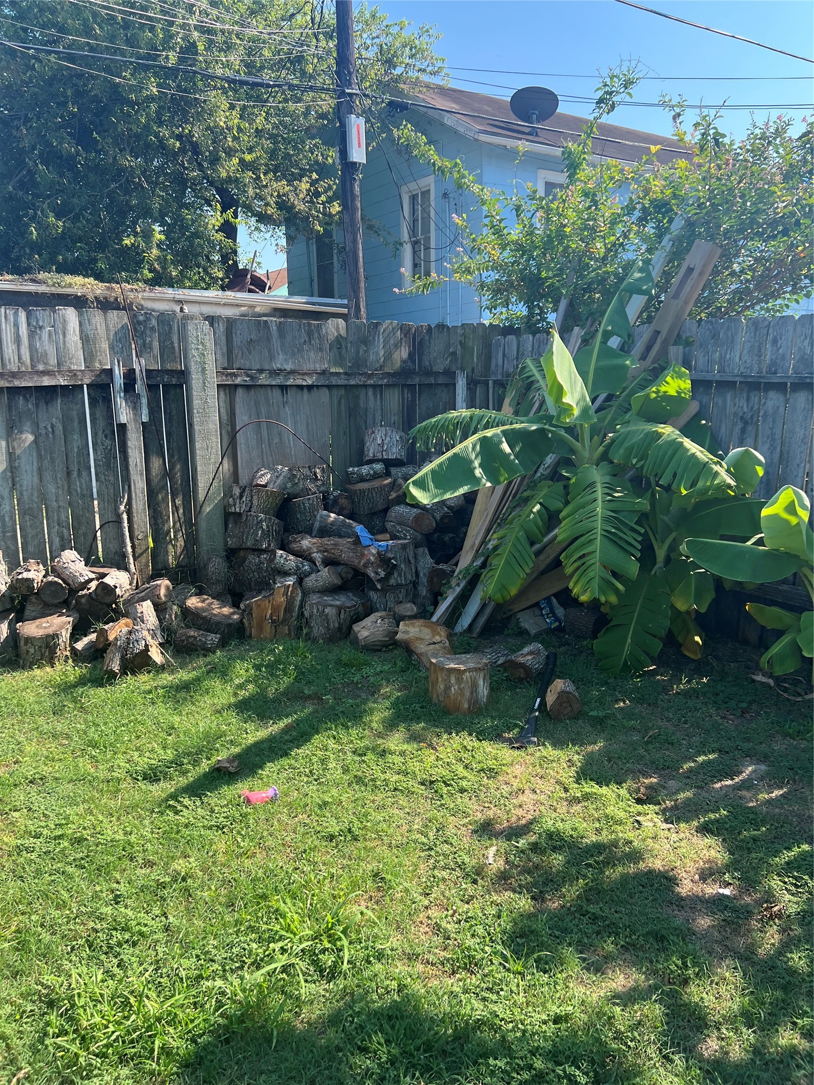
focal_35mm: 26
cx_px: 407
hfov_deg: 53.1
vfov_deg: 67.3
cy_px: 542
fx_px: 815
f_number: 1.5
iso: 50
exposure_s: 1/1209
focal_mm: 5.7
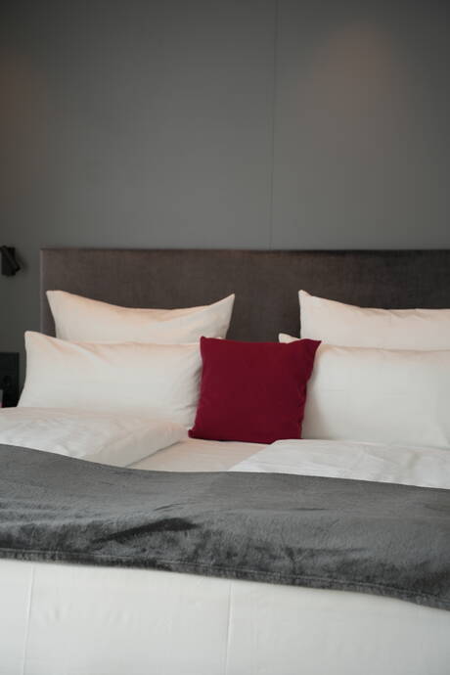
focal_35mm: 54
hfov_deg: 25.1
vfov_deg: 36.9
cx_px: 225
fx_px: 1012
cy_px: 338
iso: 200
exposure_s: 1/160
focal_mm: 54
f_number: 4
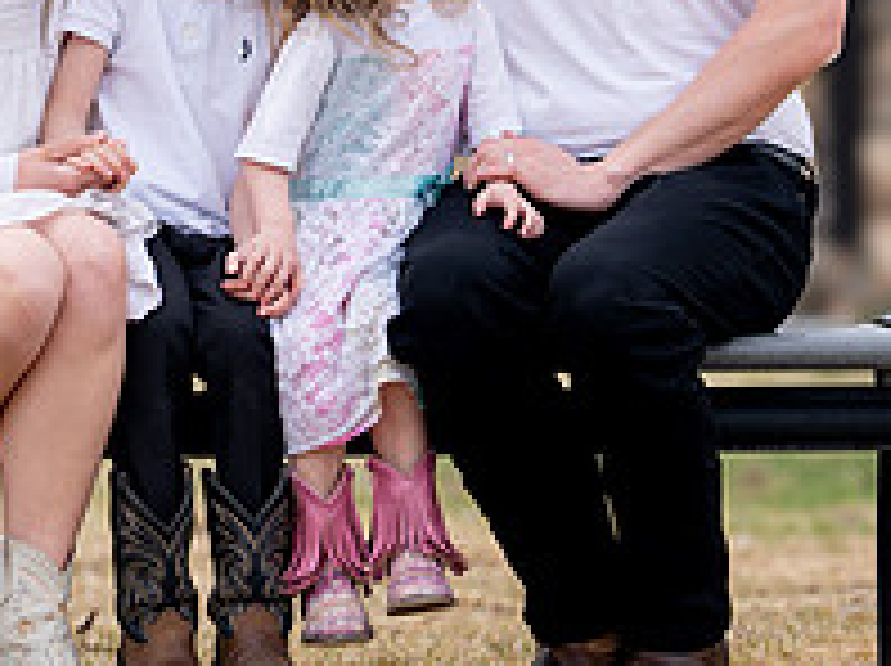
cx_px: 315
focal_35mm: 271
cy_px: 92
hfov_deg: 7.3
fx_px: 6967
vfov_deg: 5.5
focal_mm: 96
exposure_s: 1/2500
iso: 100
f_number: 2
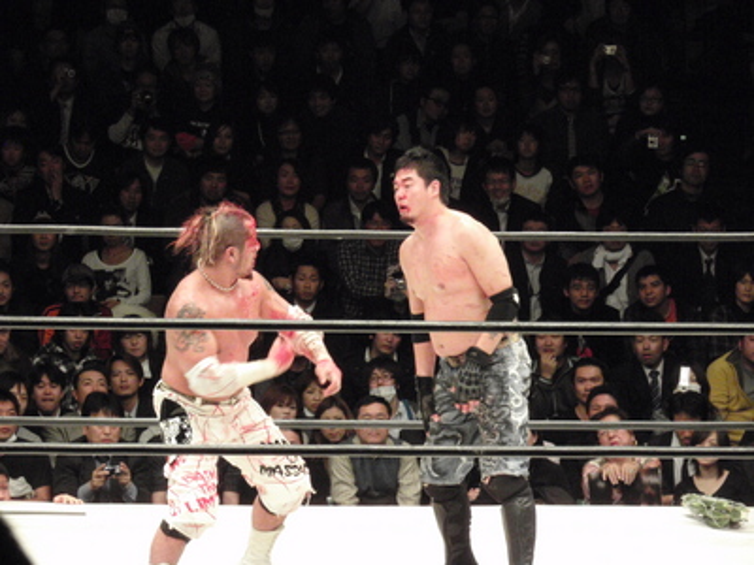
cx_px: 377
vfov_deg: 7.1
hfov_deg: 9.4
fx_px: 4574
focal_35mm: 210
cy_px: 282
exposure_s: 1/100
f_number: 5.8
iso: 800
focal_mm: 37.53
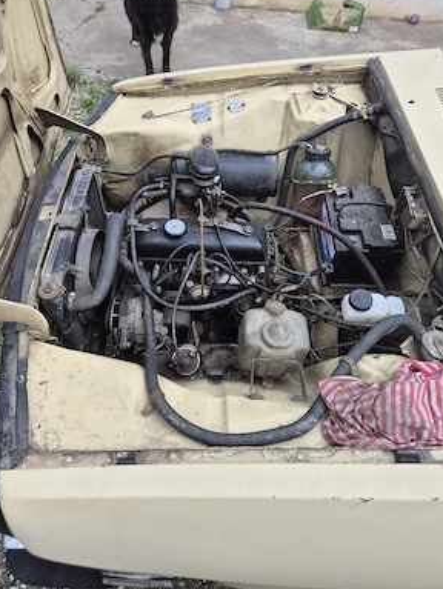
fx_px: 409
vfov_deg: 71.5
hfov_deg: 56.9
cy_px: 285
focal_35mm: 24
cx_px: 223
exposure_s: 1/667
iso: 25
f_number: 1.8
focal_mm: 5.4
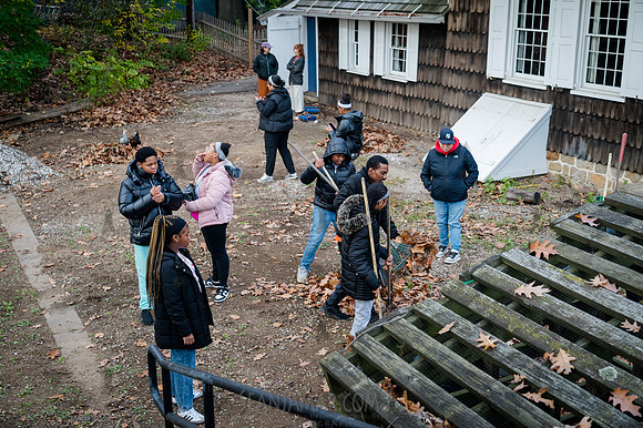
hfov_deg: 44.5
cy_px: 214
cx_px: 322
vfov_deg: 30.5
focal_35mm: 44
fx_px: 785
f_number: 4.5
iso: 1000
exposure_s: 1/320
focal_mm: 44
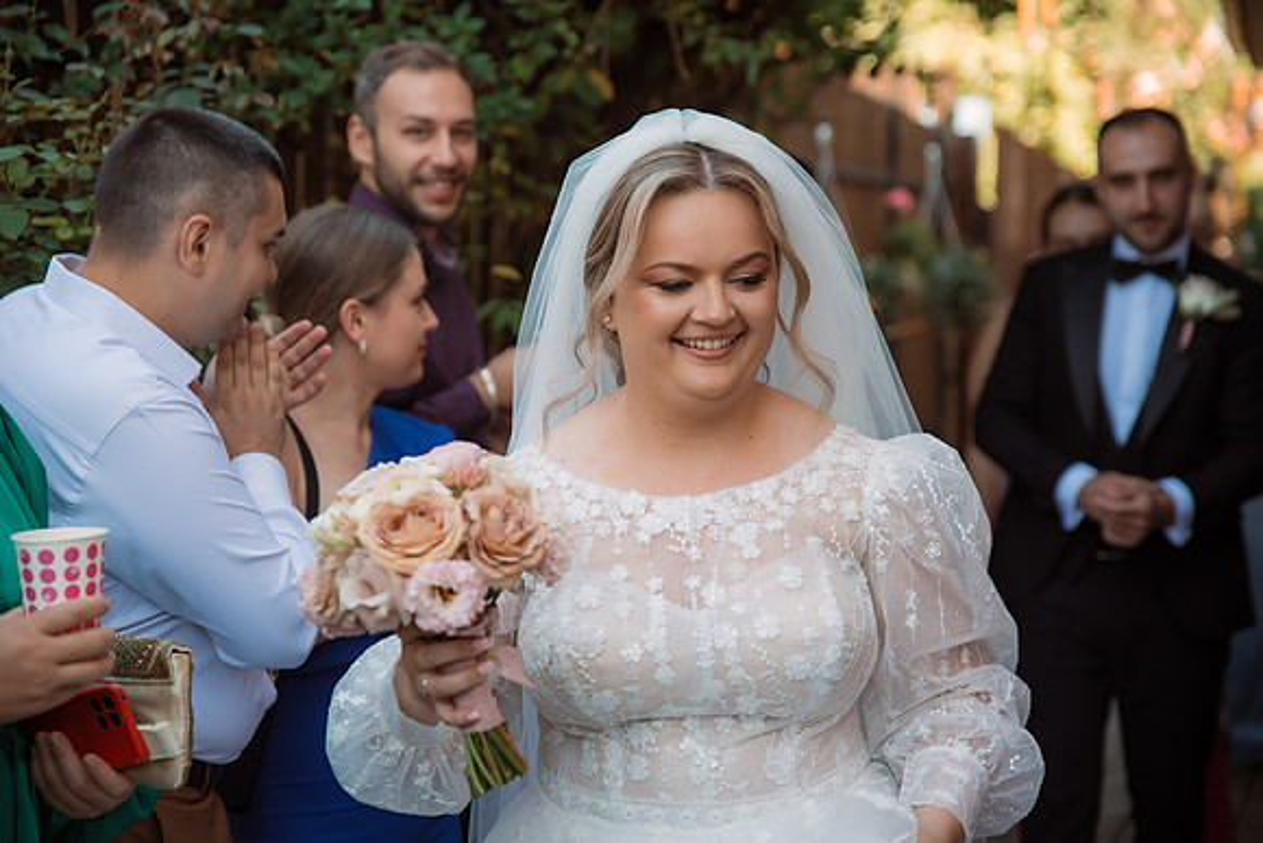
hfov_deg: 28.8
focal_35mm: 70
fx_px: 2456
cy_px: 422
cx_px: 632
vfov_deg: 19.5
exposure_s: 1/500
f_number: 2.8
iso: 400
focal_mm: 70
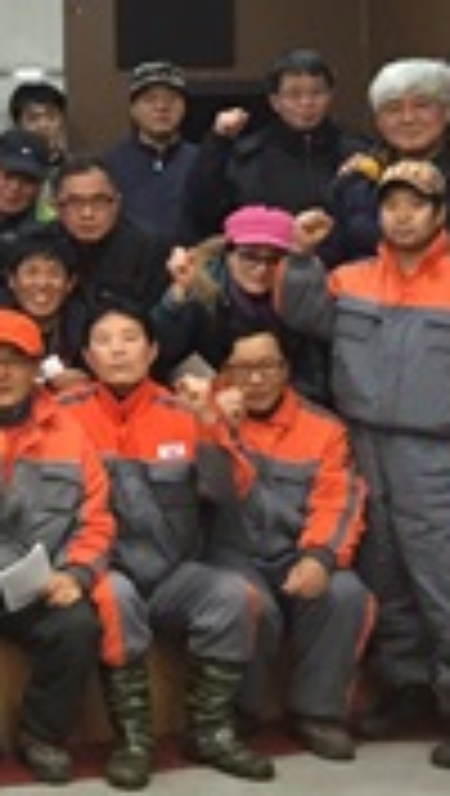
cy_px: 214
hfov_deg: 11.9
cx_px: -500
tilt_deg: +1.0
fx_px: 1882
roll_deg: +1.6
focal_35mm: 89
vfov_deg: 23.7
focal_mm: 4.15
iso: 200
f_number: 2.2
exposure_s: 1/33
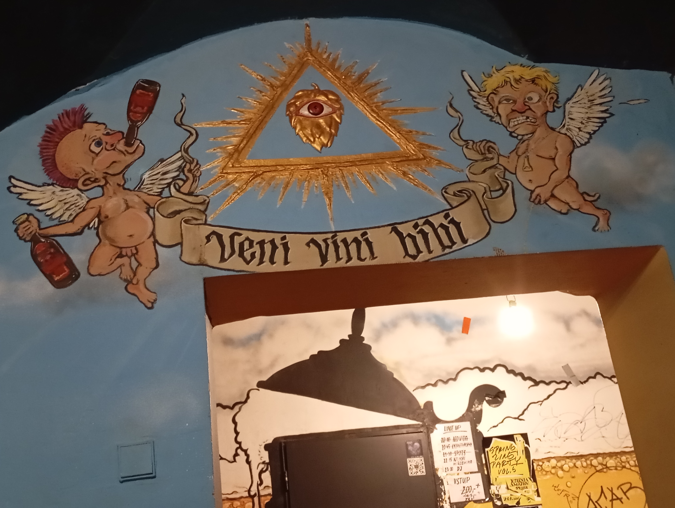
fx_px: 801
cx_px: 338
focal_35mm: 41
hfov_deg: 45.7
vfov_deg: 35.2
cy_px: 254
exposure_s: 1/16.7
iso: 3406
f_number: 1.8
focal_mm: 4.27
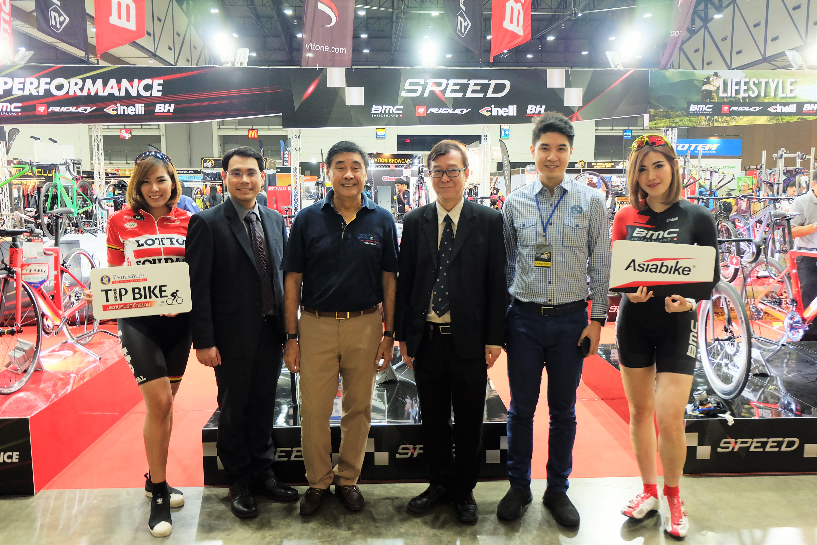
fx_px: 658
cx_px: 408
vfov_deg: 45.0
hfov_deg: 63.7
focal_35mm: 29
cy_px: 272
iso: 1000
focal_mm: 19.2
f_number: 3.8
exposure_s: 1/30
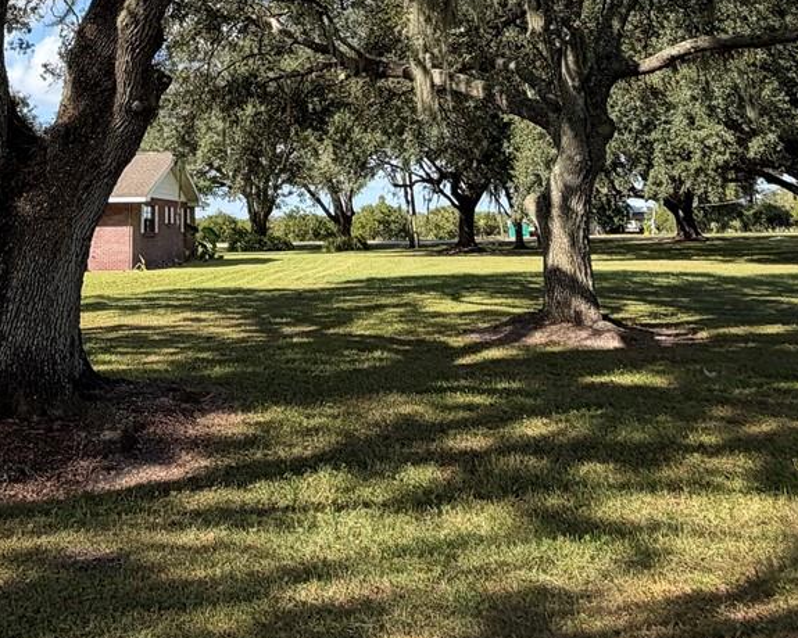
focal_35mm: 38
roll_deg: +0.8
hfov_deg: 46.8
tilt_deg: +24.3
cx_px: 236
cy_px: -151
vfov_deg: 31.8
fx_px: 897
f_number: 2.2
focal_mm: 2.22
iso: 50
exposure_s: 1/502
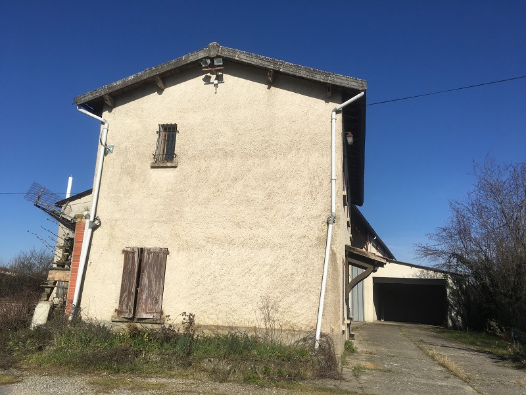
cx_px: 263
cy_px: 198
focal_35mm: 29
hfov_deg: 61.7
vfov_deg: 48.2
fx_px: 441
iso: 25
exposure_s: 1/3205
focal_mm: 4.15
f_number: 2.2
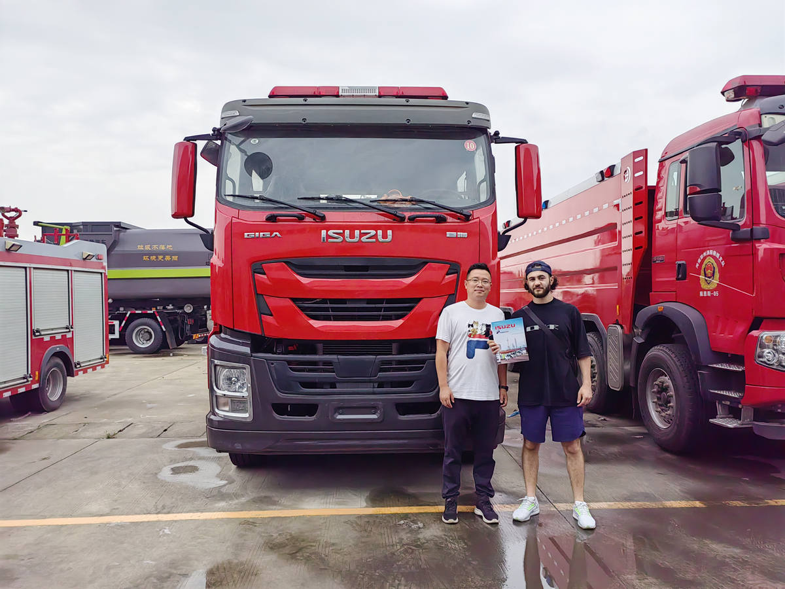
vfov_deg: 51.4
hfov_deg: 65.3
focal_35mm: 27
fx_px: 612
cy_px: 294
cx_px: 392
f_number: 1.9
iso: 125
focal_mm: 5.52
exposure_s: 1/1107
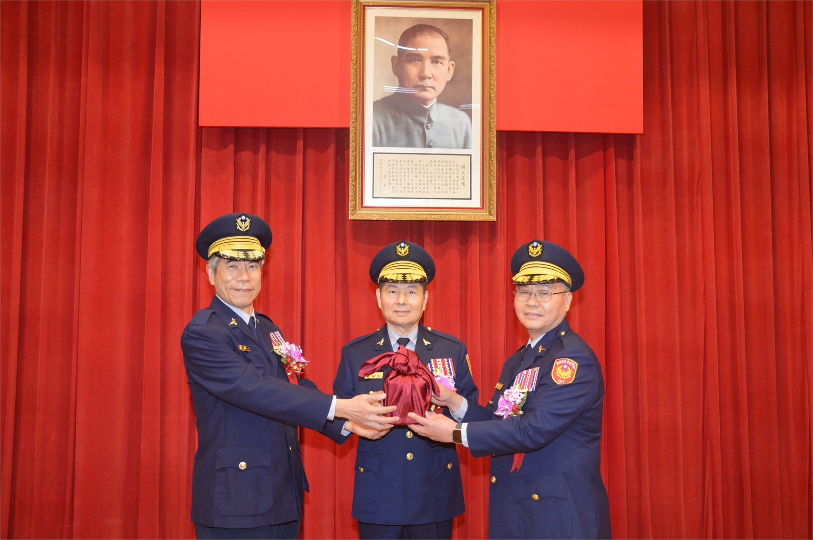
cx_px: 406
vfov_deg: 39.9
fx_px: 745
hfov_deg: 57.3
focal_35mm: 33
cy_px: 270
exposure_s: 1/60
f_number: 3.8
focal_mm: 22
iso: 900
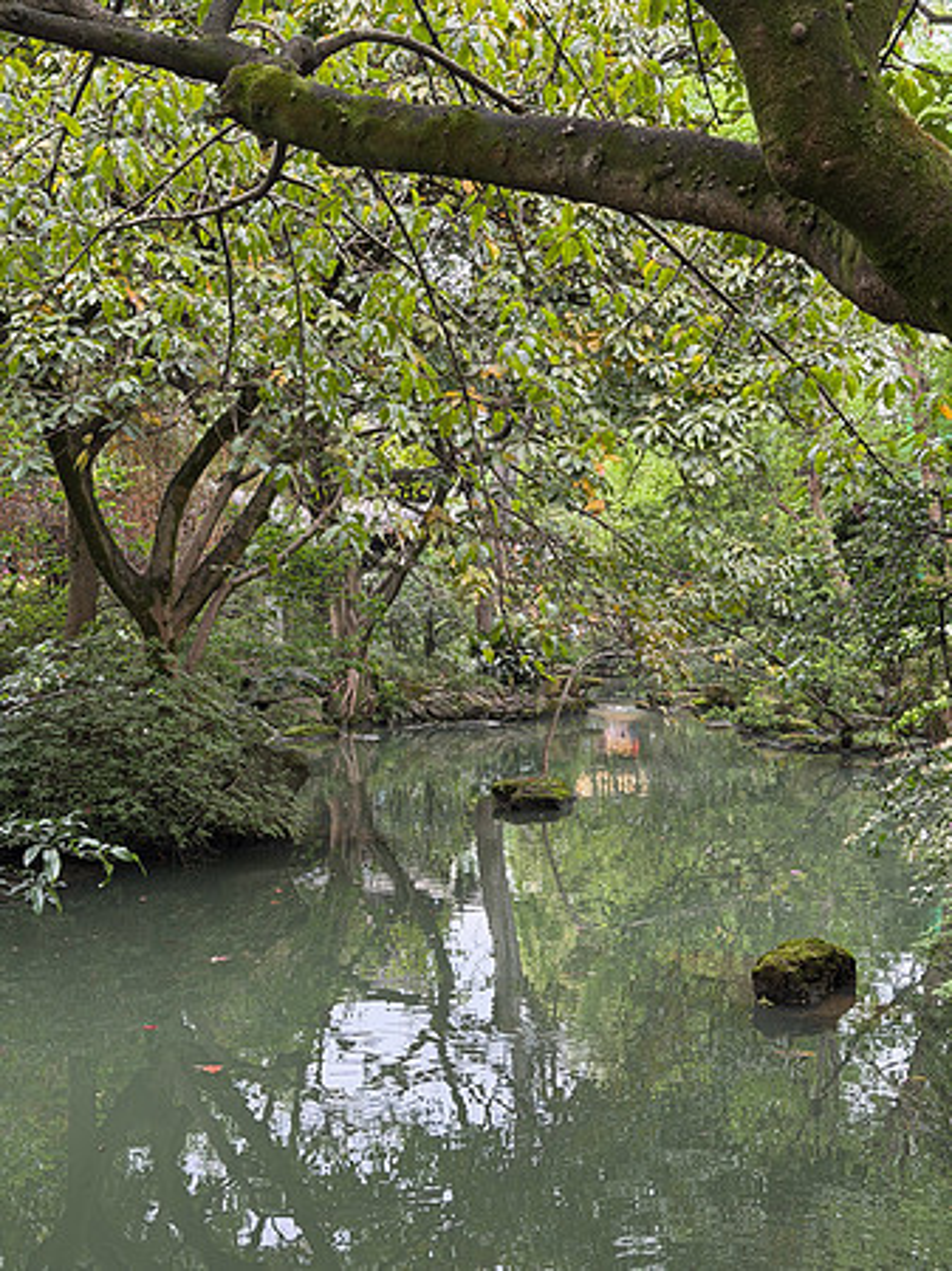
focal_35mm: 48
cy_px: 636
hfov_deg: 30.2
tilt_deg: -0.4
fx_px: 1762
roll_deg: +0.7
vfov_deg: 39.7
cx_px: 476
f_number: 1.78
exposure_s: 1/151
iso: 64
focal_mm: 6.76
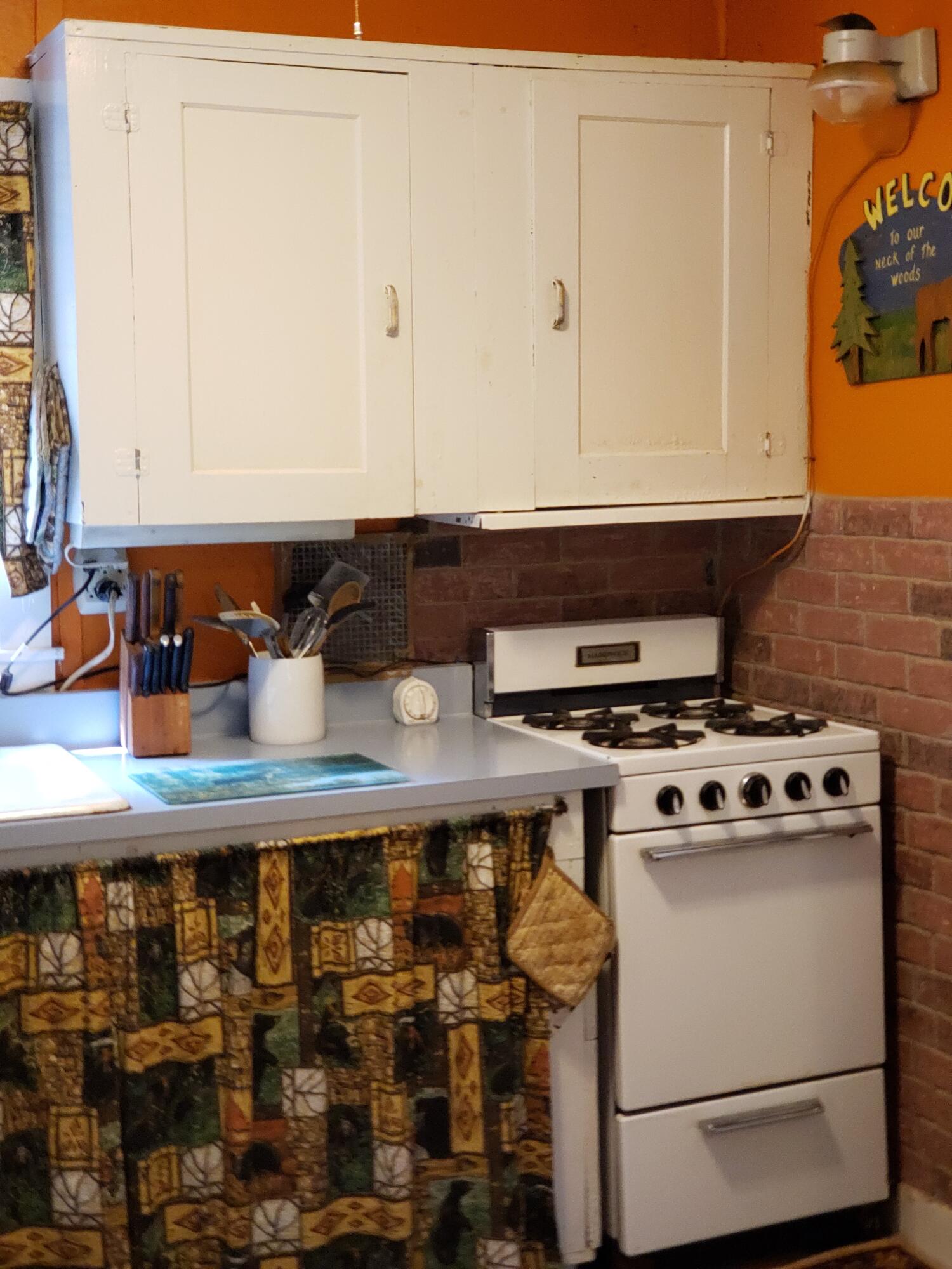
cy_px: 634
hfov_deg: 28.0
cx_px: 476
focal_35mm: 52
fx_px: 1907
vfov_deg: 36.8
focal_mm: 6
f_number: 2.4
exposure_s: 1/30
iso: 250
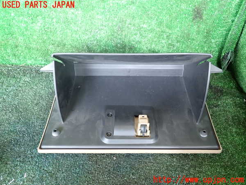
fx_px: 213
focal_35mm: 30
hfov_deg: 60.0
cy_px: 92
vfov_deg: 46.8
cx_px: 123
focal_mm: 5.4
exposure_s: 1/30
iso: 250
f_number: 2.3
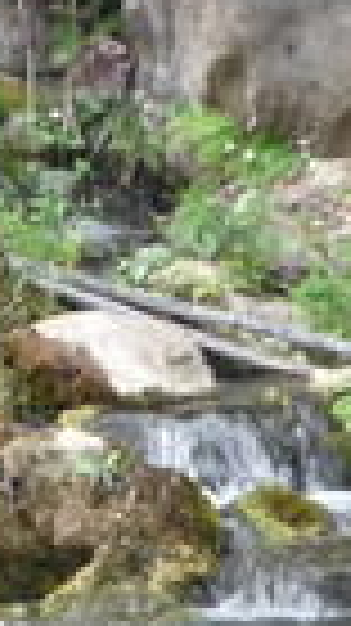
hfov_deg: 2.7
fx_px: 7277
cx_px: -742
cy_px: 241
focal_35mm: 439
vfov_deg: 4.9
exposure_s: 1/100
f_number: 4.7
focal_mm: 19.1
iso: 200
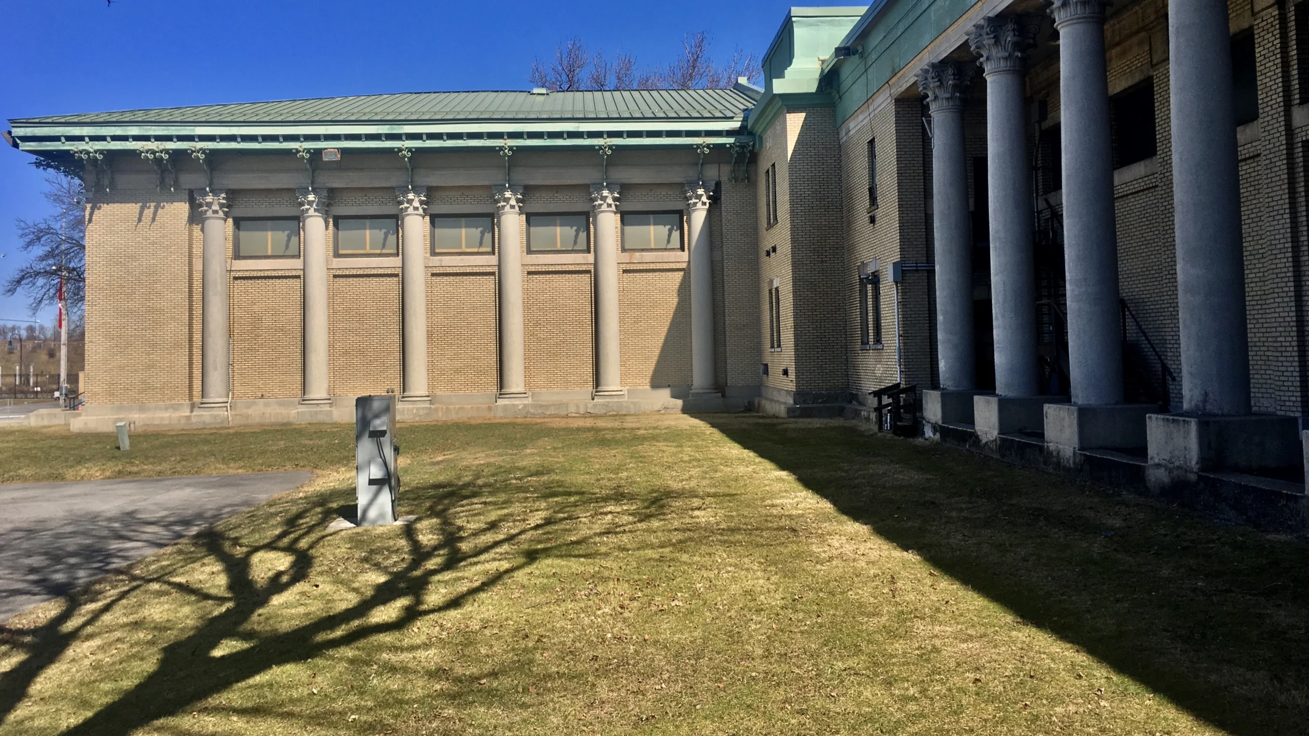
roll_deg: +0.1
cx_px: 657
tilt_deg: +5.4
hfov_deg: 61.0
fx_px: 1111
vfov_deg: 36.5
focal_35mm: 32
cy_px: 289
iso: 25
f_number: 2.2
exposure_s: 1/1508
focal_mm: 4.15
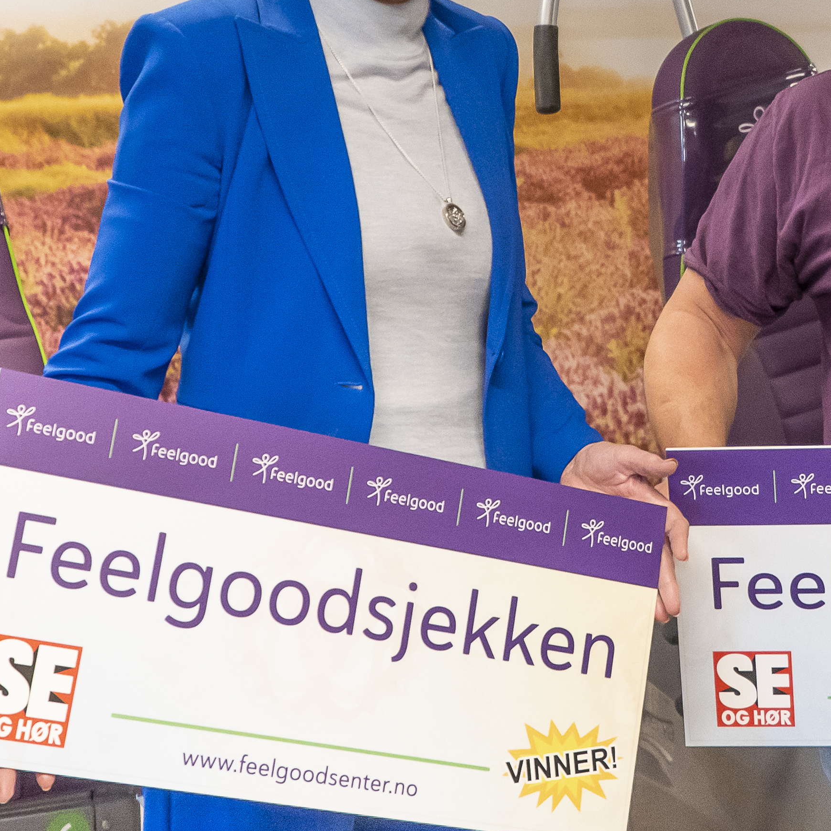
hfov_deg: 21.1
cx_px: 674
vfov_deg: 21.3
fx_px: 2200
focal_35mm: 81
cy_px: 240
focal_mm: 28
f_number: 4
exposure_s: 1/160
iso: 2500
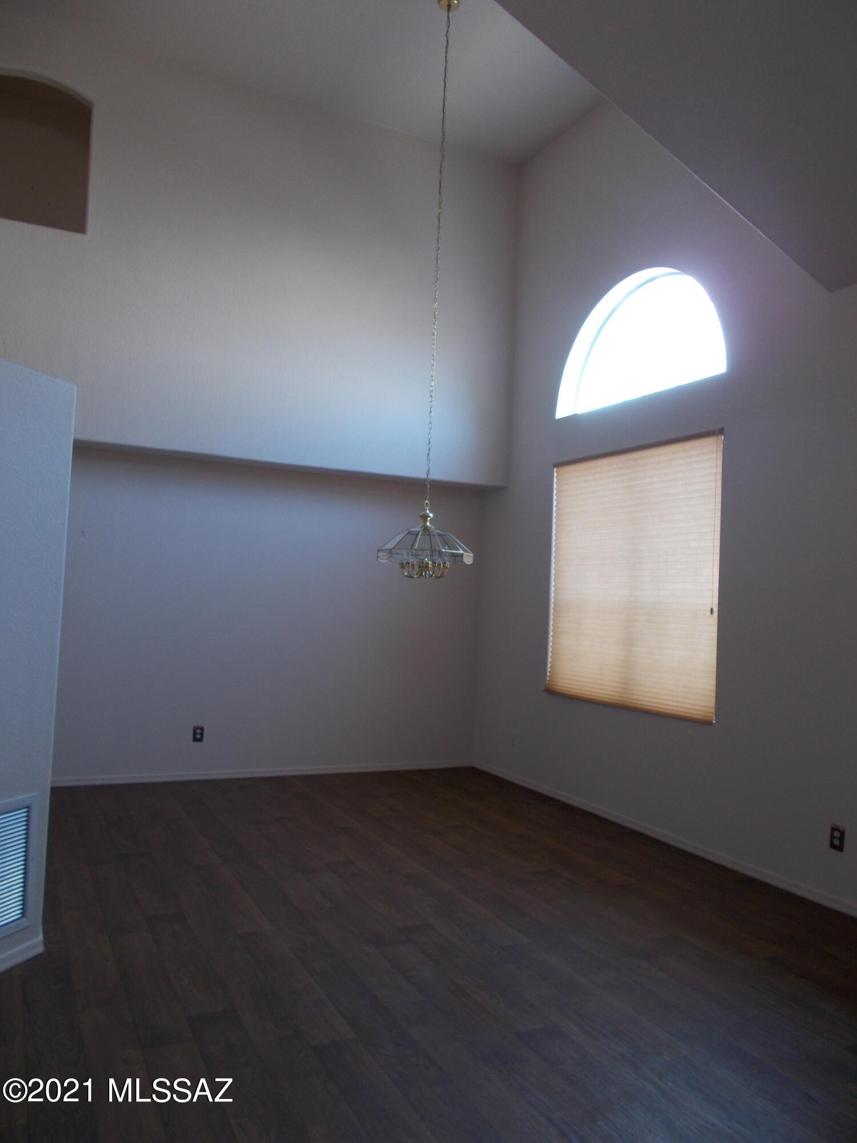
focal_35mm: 26
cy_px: 572
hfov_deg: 53.1
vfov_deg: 67.3
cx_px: 428
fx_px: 858
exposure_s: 1/30
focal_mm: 4.6
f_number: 3.2
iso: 80
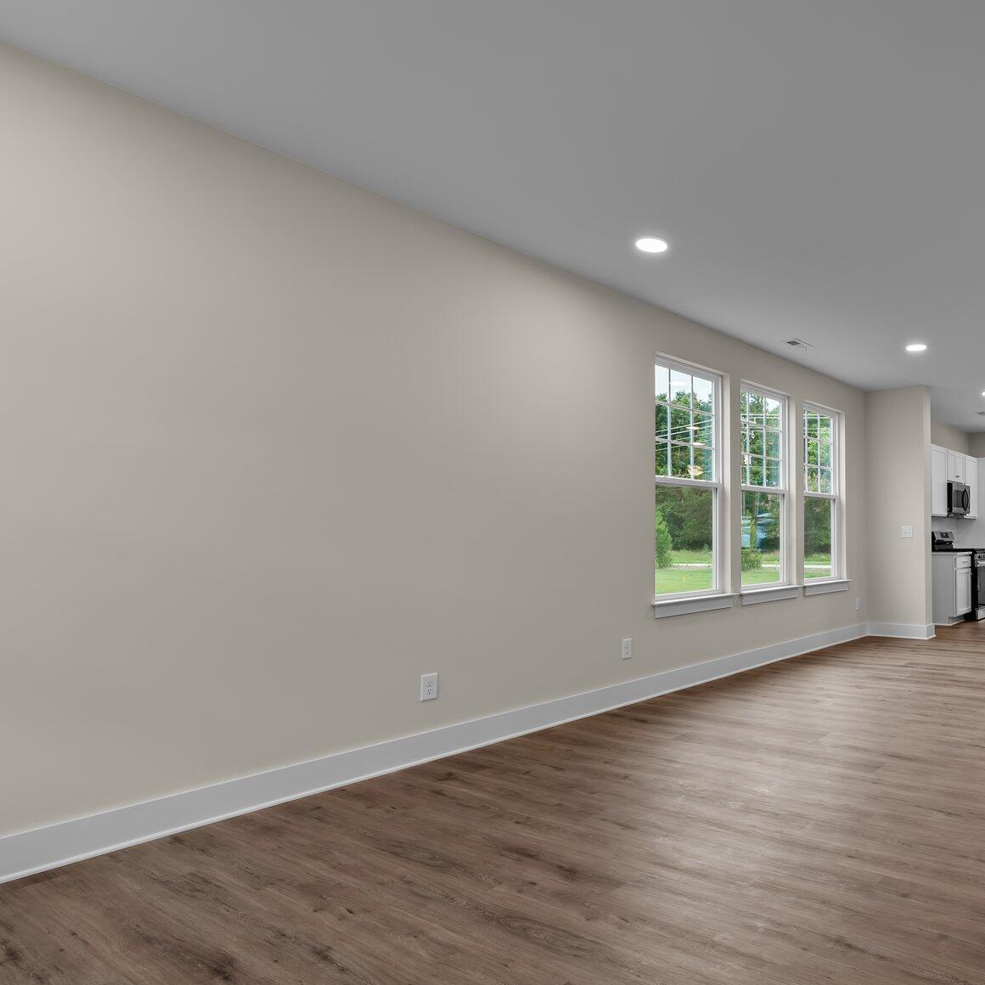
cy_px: 525
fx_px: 676
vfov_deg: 72.1
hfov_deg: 64.7
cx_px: 808
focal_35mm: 21
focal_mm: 14
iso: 200
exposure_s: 1/4
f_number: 7.1
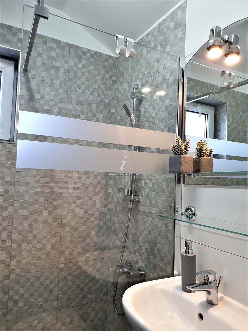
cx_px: 124
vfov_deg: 67.3
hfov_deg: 53.1
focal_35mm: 26
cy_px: 166
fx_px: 248
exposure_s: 1/50
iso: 200
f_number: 2.4
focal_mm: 4.3
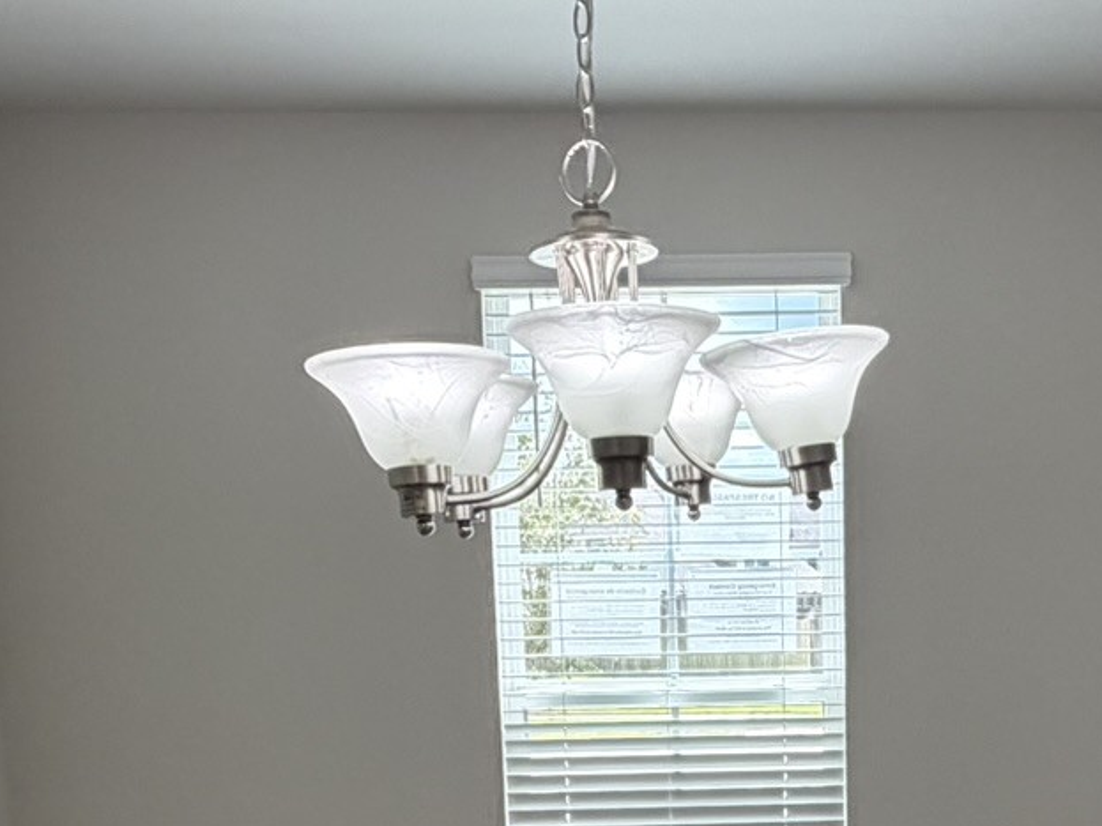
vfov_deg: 29.6
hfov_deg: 40.4
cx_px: 785
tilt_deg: -7.4
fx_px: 1464
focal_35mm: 46
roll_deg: +2.1
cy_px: 807
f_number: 2.2
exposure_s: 1/120
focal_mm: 2.22
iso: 160
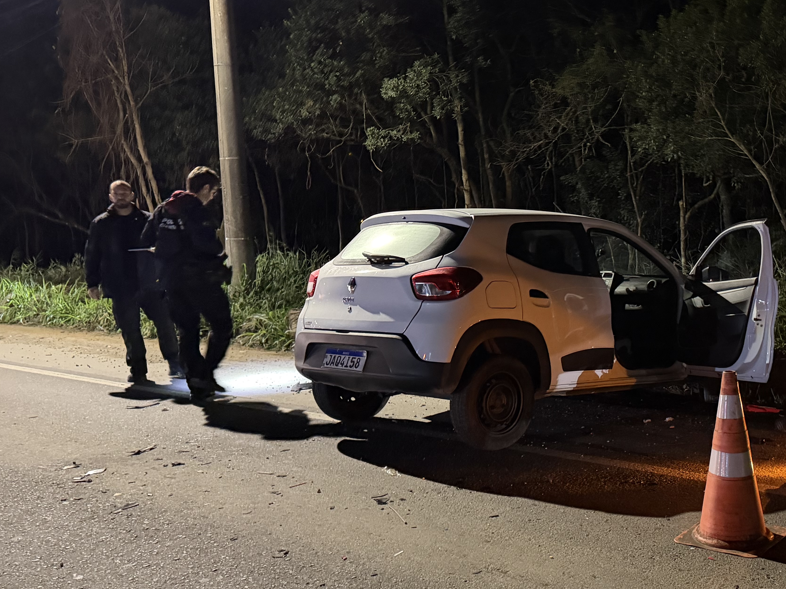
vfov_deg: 35.1
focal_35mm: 41
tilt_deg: -9.7
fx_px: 931
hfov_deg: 43.7
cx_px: 627
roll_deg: +3.1
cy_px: 297
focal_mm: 6.76
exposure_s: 1/30
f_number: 1.78
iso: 1600
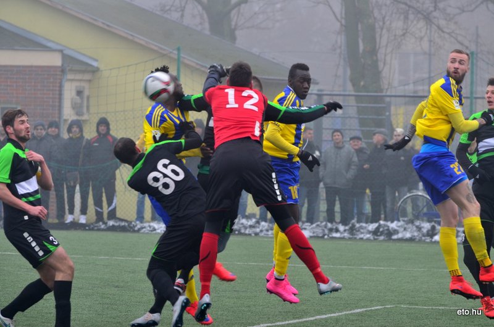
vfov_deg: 4.9
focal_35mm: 278
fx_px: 3800
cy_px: 164
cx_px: 247
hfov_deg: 7.4
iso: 250
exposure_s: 1/400
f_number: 5.6
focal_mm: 185
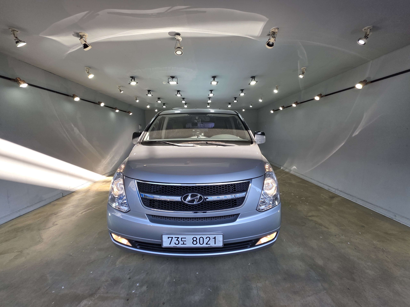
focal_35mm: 13
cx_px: 205
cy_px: 154
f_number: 1.9
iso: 40
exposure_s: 1/251
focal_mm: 2.2
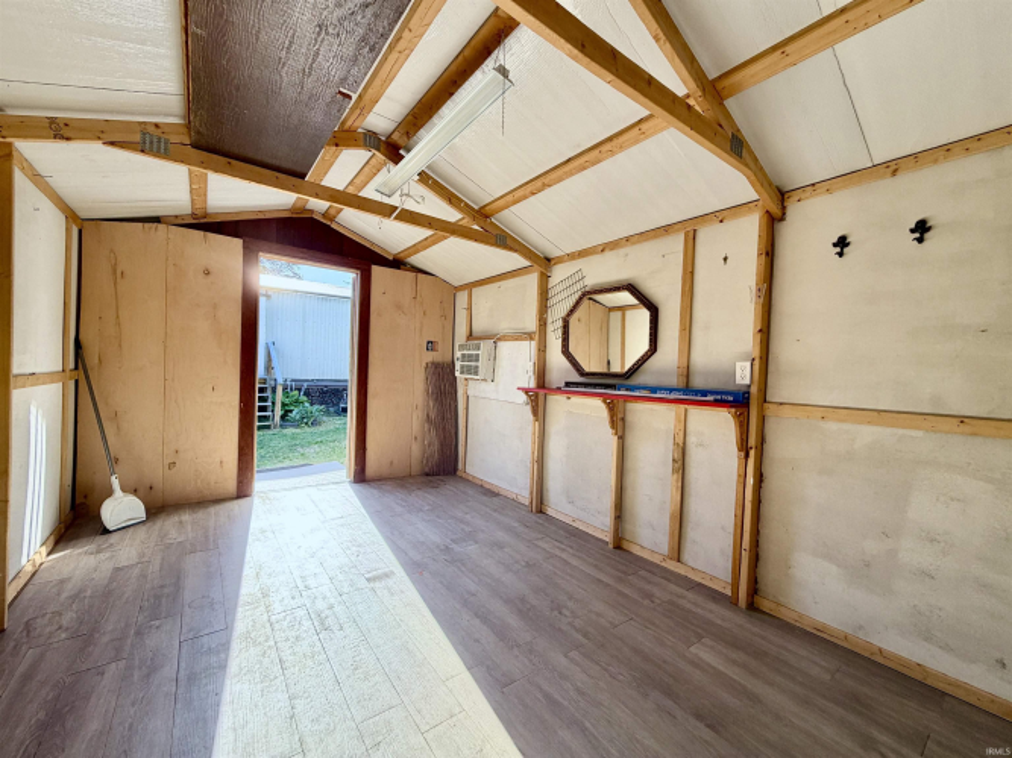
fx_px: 409
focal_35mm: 14
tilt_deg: -0.8
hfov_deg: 102.1
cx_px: 506
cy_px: 379
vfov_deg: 85.7
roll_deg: -1.4
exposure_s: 1/181
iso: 64
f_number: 2.2
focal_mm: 2.22
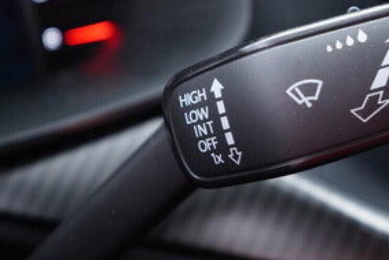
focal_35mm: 70
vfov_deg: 19.3
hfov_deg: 28.0
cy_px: 60
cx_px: 331
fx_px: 757
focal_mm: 24
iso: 400
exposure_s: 1/40
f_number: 2.8
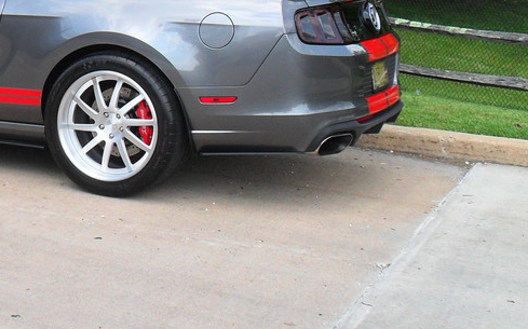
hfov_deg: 24.4
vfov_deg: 16.0
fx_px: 1165
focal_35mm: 81
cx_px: -1
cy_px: 73
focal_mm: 6.2
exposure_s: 1/500
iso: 100
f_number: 2.8
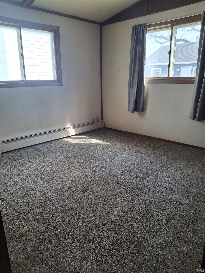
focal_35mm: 25
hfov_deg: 54.9
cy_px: 136
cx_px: 102
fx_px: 197
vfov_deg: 69.4
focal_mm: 4.69
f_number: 1.8
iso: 64
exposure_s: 1/120
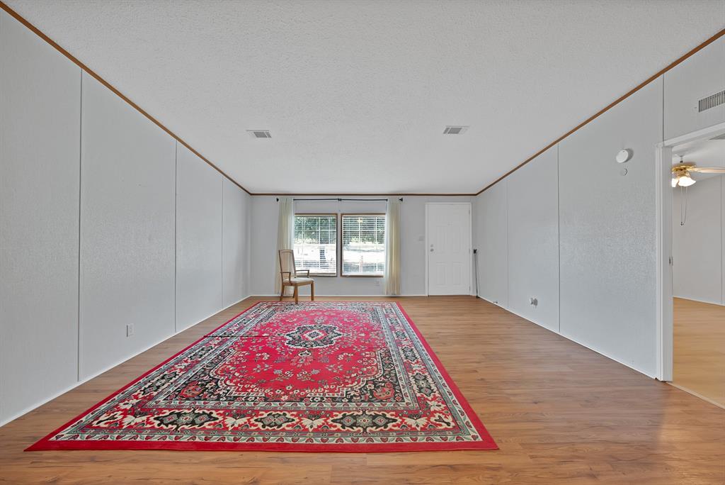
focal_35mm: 12
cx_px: 362
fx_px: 242
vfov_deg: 90.1
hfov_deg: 112.6
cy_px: 242
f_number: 8
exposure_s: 1/6
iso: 640
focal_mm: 12
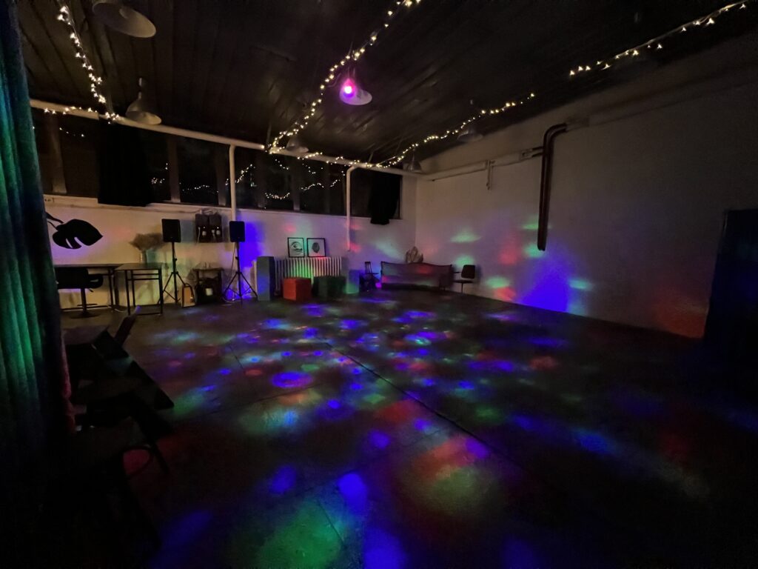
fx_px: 285
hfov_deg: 106.2
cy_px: 284
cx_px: 379
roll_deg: -0.9
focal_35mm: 13
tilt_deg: -8.2
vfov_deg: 89.9
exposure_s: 1/17
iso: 2500
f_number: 1.8
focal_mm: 1.57
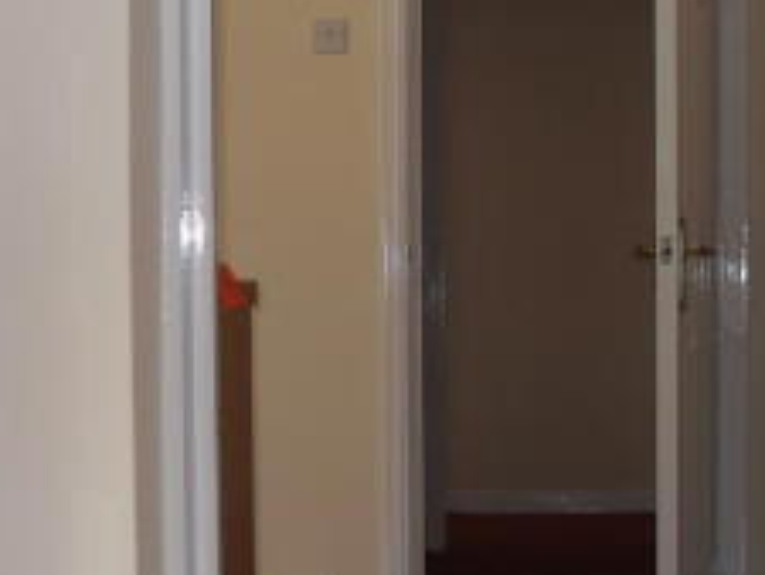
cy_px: 253
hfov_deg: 22.0
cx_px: 600
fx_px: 1946
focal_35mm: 88
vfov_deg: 16.8
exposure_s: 1/45
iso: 100
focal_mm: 6.3
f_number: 2.8
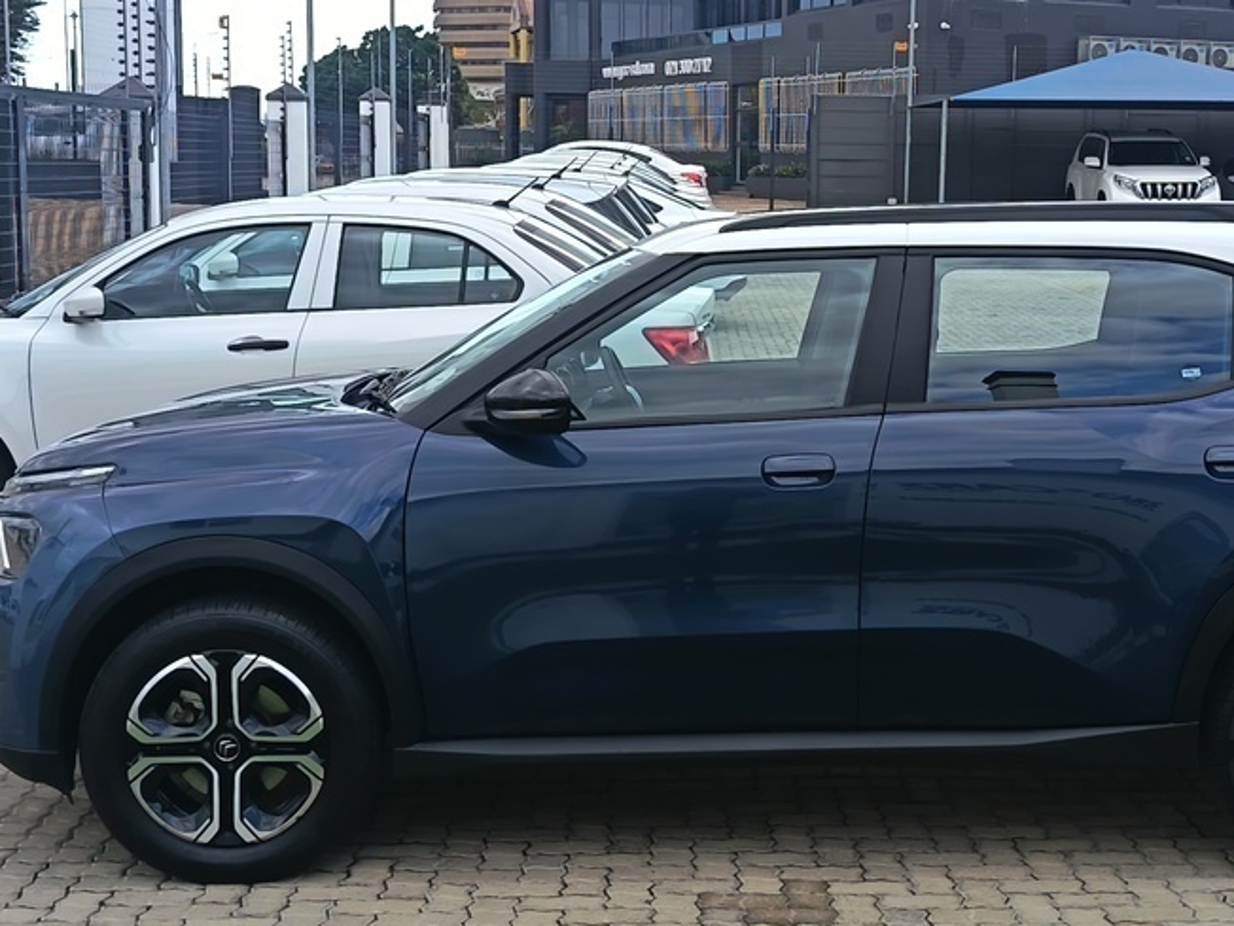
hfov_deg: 34.8
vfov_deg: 26.6
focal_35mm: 55
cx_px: 772
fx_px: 1961
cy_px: 424
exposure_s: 1/373
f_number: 1.75
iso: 100
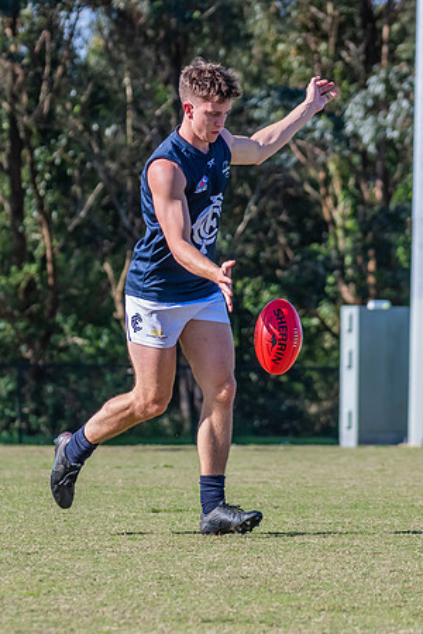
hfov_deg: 3.9
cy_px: 324
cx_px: 183
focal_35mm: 353
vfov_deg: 5.8
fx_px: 6230
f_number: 6.3
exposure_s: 1/2000
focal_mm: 170
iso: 800
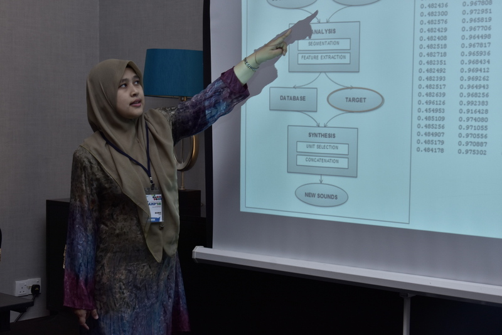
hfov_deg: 29.9
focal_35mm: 68
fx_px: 942
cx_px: 251
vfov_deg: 20.2
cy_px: 168
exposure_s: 1/50
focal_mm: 45
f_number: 6.3
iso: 320
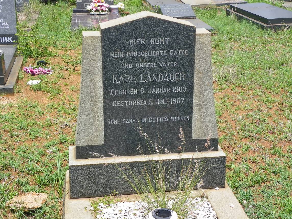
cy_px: 107
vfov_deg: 24.0
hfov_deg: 31.7
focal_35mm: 61
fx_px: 515
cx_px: 149
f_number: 5
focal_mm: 10.3
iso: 64
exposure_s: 1/200
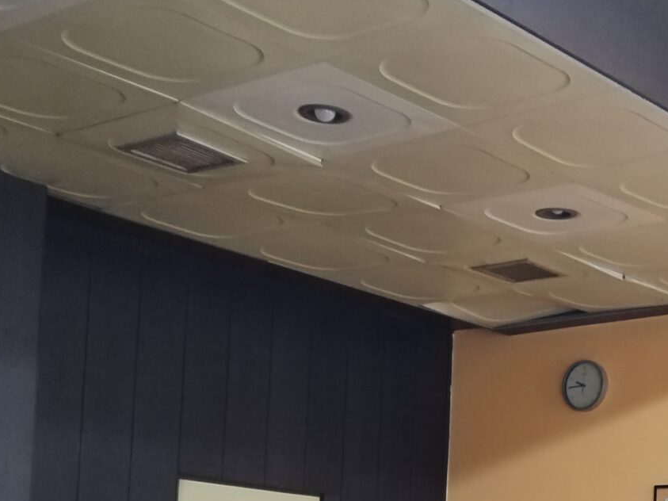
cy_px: 563
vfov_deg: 17.9
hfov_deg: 24.3
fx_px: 1524
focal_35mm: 79
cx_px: 536
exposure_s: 1/25
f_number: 1.8
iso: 768
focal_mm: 4.75
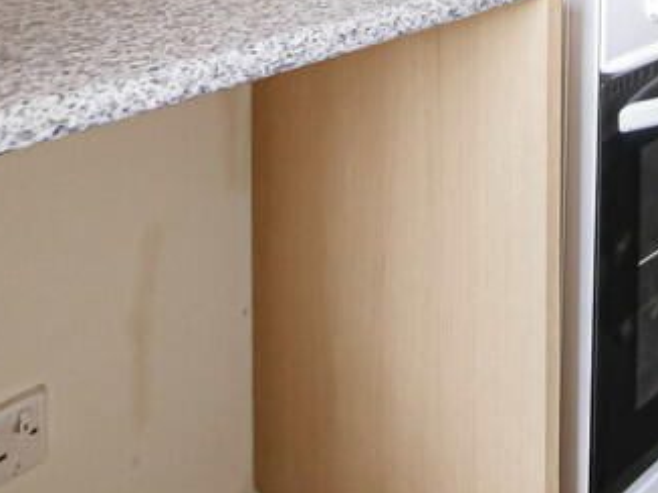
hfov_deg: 35.7
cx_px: 747
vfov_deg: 25.1
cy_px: -246
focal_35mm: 44
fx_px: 836
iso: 1250
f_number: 4
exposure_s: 1/60
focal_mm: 7
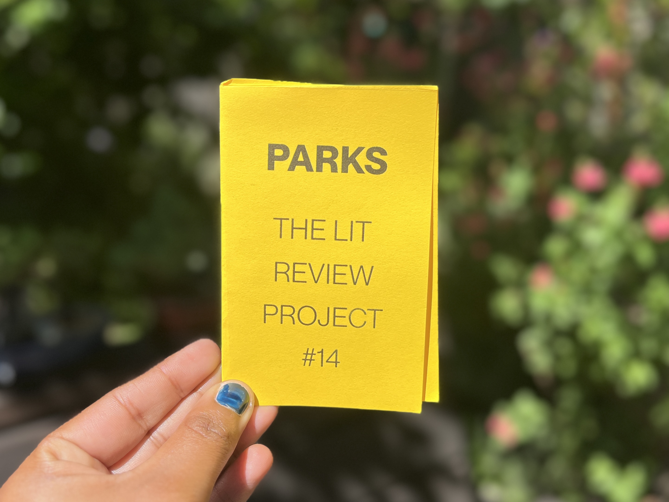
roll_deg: +0.4
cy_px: 251
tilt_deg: -14.3
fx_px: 502
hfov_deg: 67.3
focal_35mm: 26
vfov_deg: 53.1
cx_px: 334
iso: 50
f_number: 1.6
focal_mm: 5.1
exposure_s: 1/2967
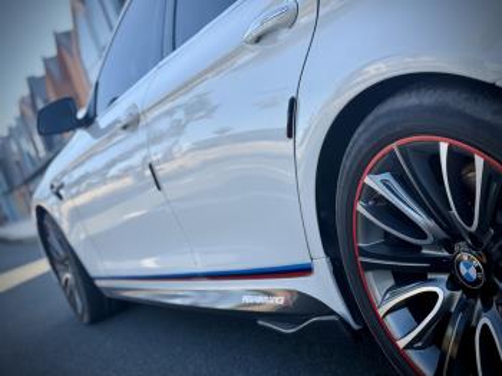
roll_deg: +19.1
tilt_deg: -3.6
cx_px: 251
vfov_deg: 30.2
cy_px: 188
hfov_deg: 39.7
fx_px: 696
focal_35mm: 48
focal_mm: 6.76
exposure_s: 1/1484
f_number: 1.78
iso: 64
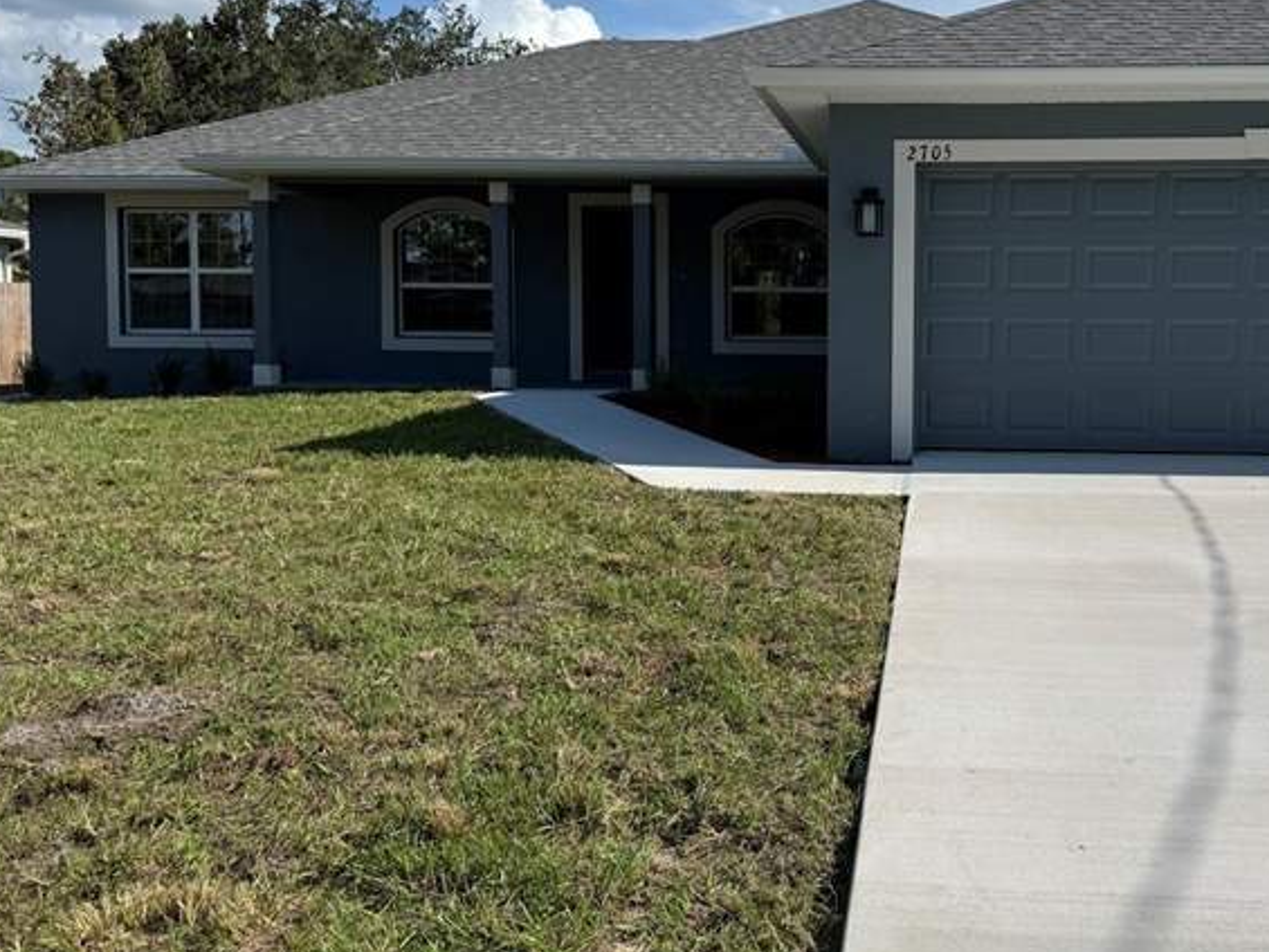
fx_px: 1247
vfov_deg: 41.7
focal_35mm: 34
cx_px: 867
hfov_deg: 52.7
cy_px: 400
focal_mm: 6.76
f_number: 1.78
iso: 80
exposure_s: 1/6711
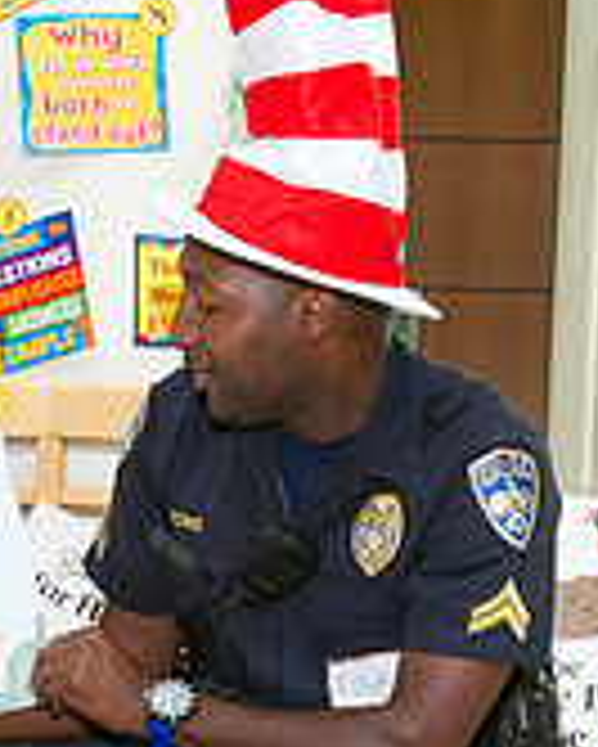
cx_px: 220
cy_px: 832
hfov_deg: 14.7
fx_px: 2321
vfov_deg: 17.6
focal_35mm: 105
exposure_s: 1/250
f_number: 6.3
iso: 1250
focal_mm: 32
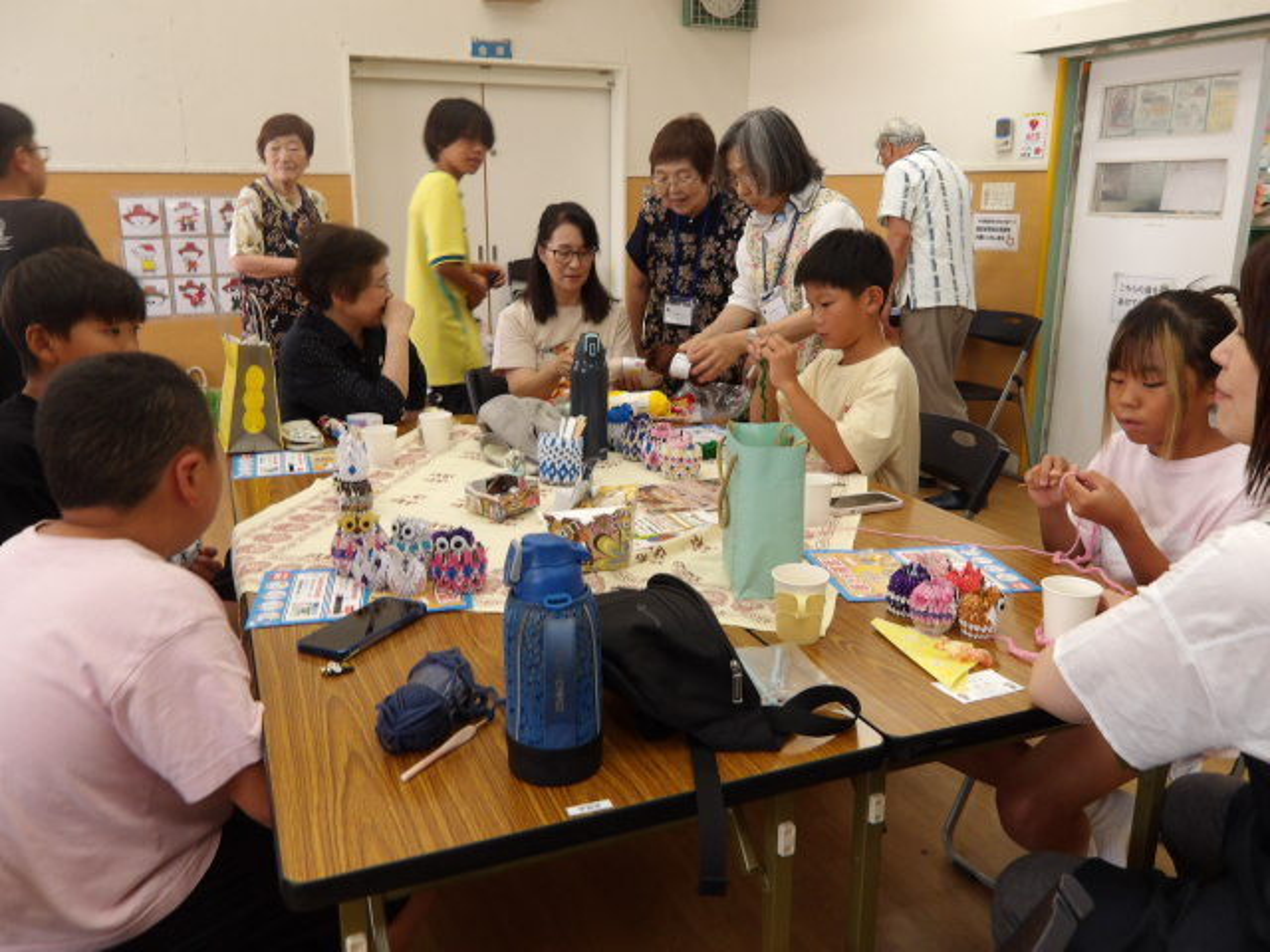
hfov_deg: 65.3
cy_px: 476
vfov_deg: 51.4
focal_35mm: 27
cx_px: 635
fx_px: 991
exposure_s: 1/60
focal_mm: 4.9
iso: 139
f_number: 3
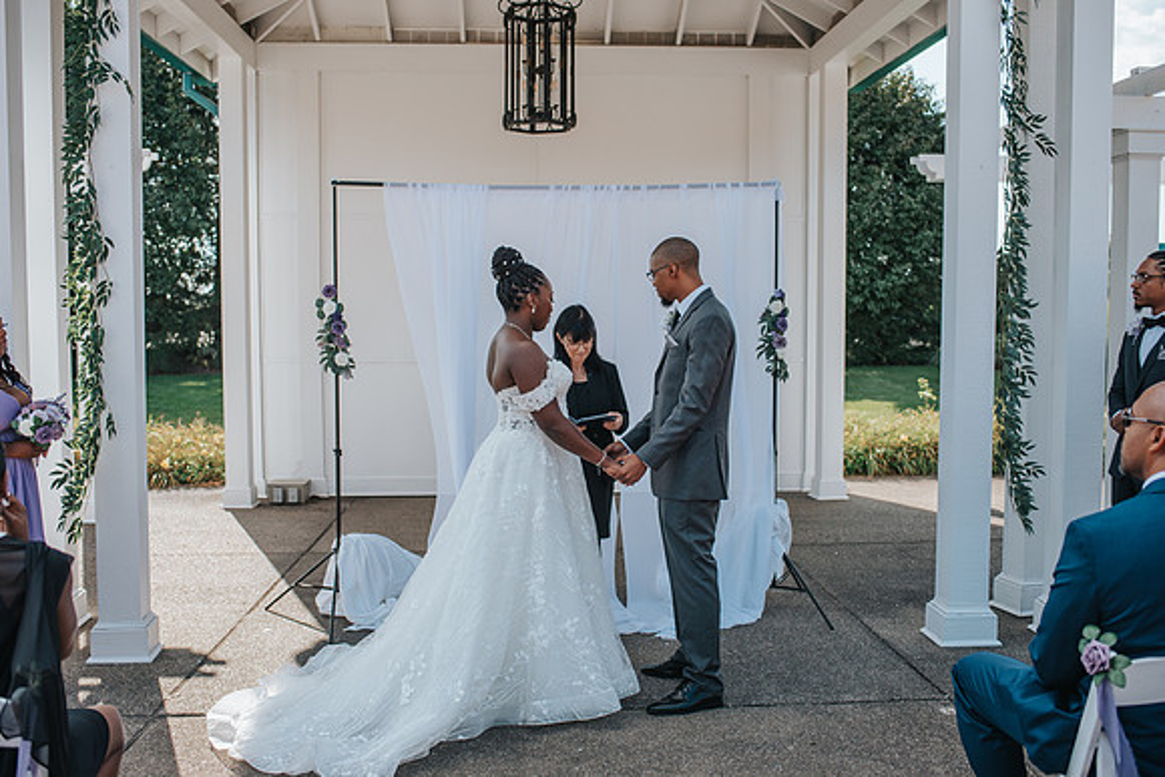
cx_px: 580
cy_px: 389
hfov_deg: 52.6
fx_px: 1178
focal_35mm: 36
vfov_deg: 36.5
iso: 125
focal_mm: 35
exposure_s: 1/1250
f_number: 3.2
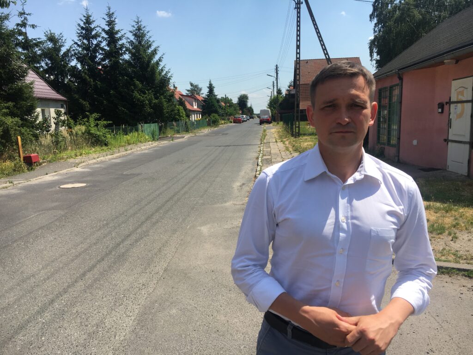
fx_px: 396
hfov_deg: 61.7
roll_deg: +1.6
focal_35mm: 29
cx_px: 236
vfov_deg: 48.2
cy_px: 178
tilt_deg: -7.9
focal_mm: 4.15
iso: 25
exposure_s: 1/1748
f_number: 2.2
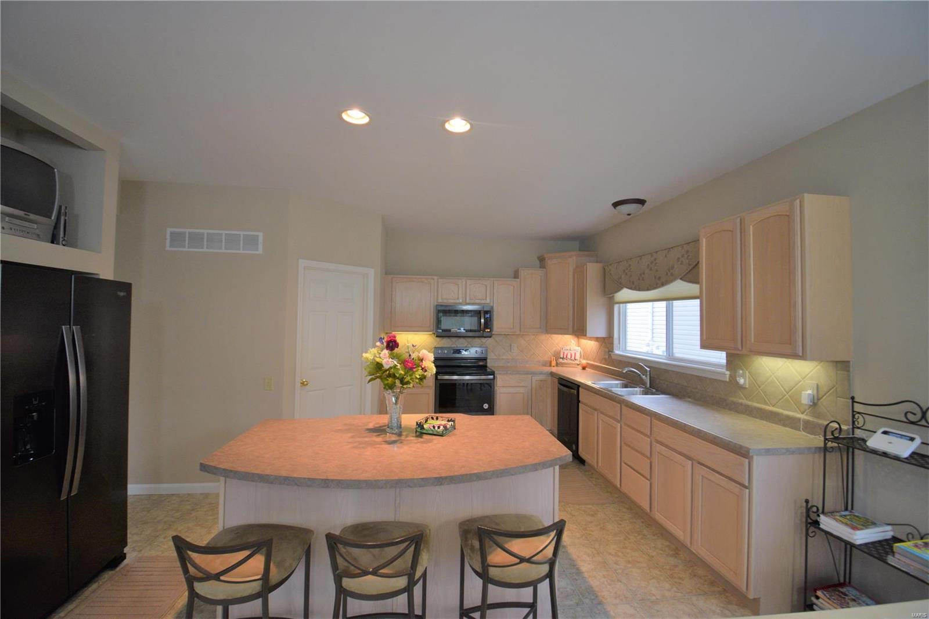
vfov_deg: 77.3
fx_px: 387
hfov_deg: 100.4
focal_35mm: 15
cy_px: 310
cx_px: 464
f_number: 4.5
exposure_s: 1/60
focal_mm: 10
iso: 400
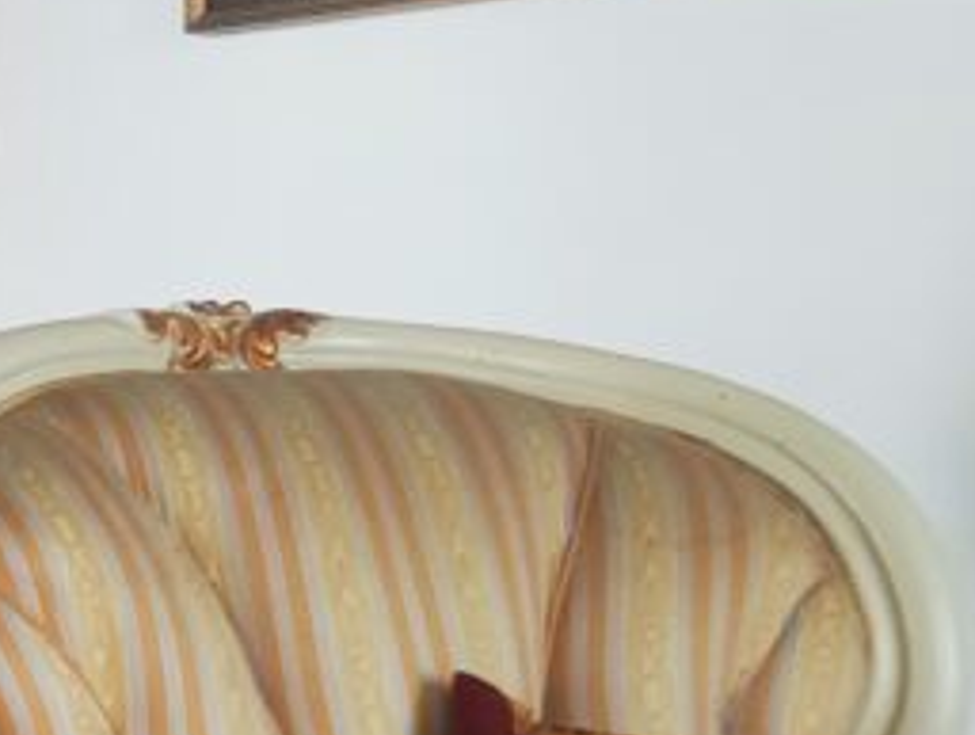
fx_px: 1580
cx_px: -571
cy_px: 314
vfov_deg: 26.2
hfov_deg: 24.5
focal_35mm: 56
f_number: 2.2
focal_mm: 2.16
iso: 456
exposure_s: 1/30.3
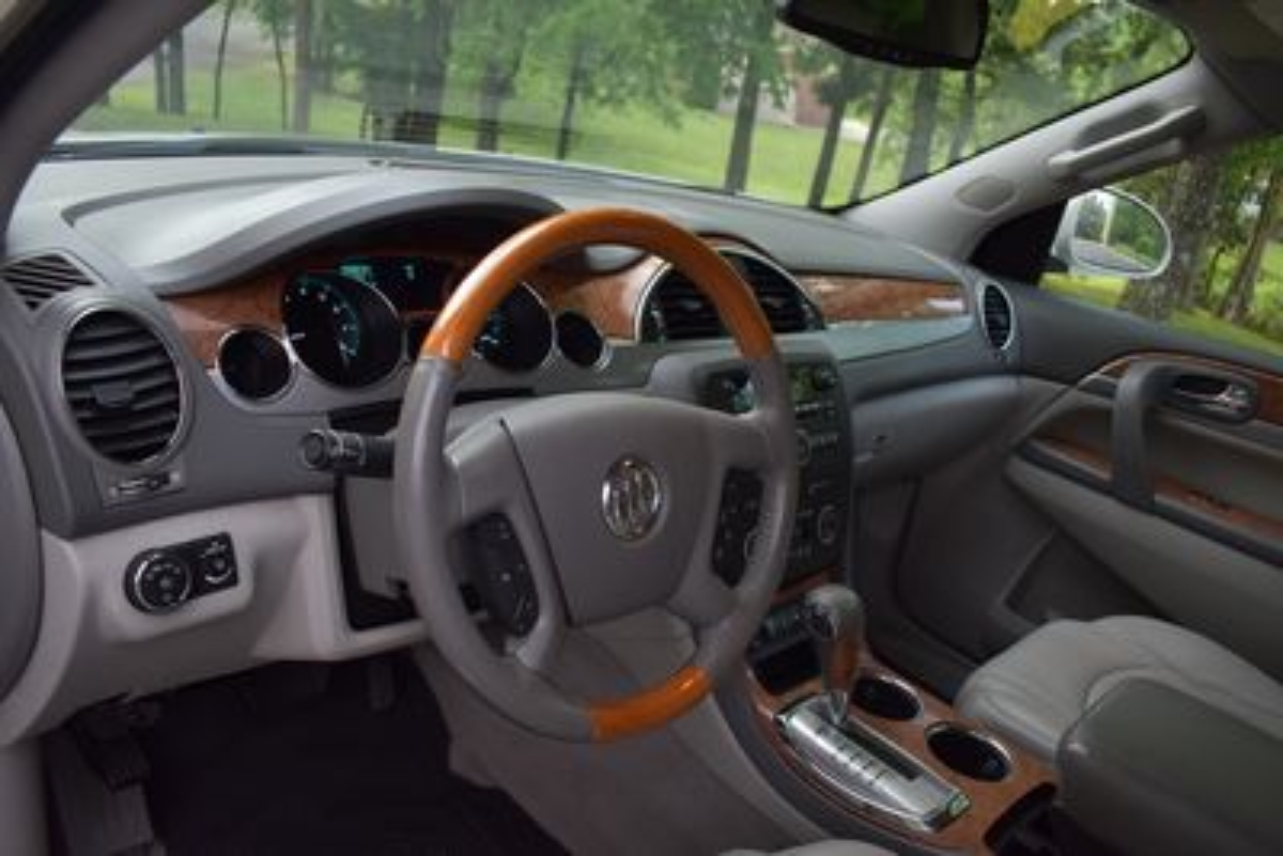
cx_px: 642
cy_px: 428
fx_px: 963
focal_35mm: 27
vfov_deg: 48.0
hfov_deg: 67.4
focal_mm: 18
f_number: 3.5
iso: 450
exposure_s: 1/250
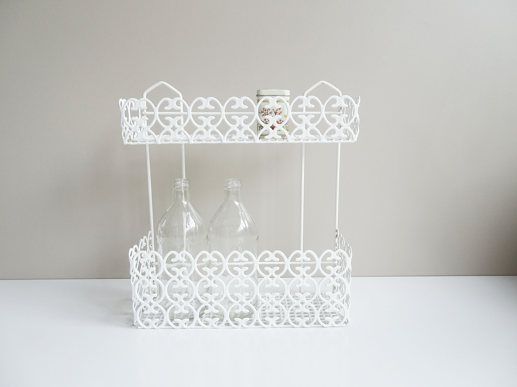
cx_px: 258
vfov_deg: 56.8
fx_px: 358
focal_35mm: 24
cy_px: 194
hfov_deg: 71.6
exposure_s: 1/100
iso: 80
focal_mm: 4.1
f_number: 3.5
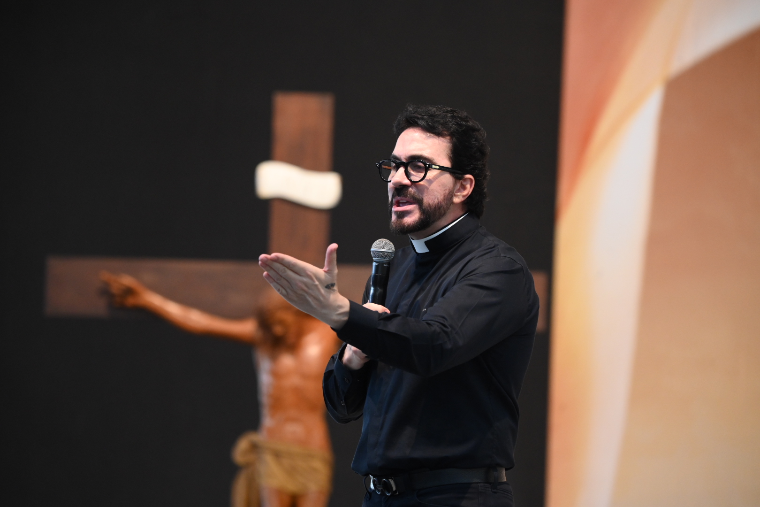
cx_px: 380
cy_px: 254
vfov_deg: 5.1
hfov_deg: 7.6
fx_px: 5700
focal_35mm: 270
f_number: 5.6
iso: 4000
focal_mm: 270
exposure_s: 1/200
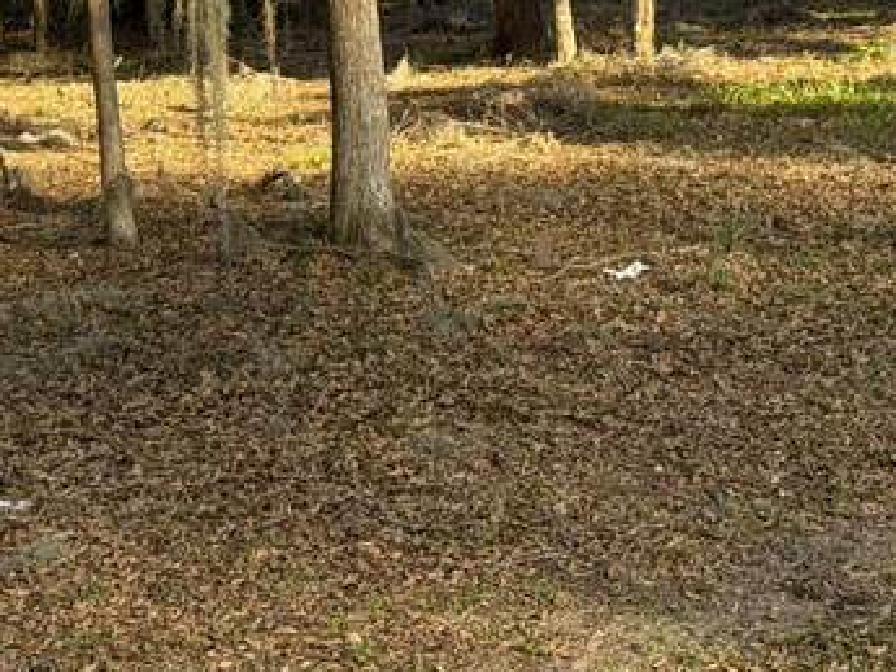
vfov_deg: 15.4
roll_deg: +4.1
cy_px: -311
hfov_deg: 22.0
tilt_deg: +4.4
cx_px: 493
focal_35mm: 89
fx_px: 2304
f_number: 1.78
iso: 80
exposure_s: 1/765
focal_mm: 6.76
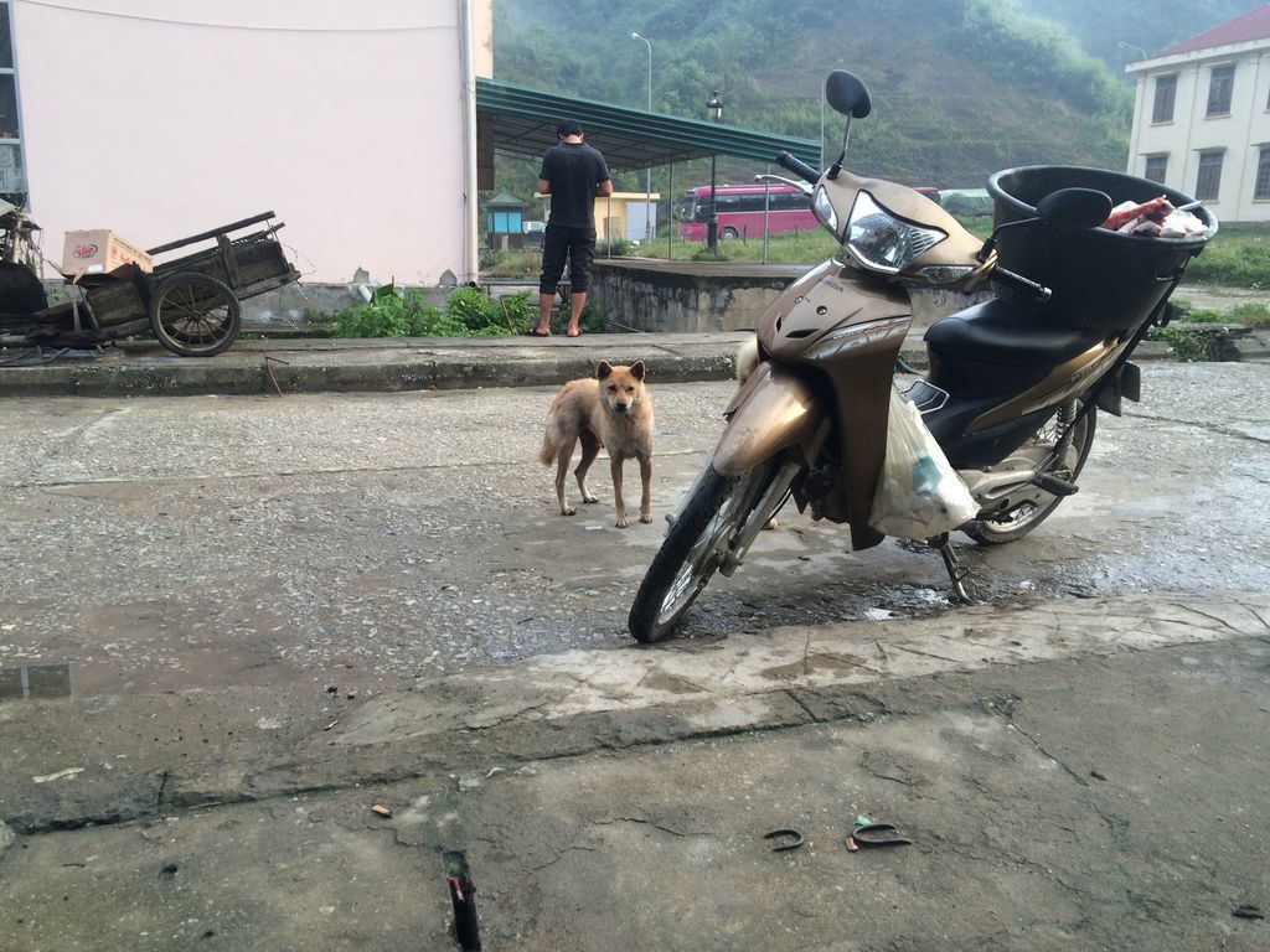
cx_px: 635
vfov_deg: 48.2
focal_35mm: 29
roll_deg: -1.3
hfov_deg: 61.7
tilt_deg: -14.5
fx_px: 1064
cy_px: 476
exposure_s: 1/120
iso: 40
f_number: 2.2
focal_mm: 4.15
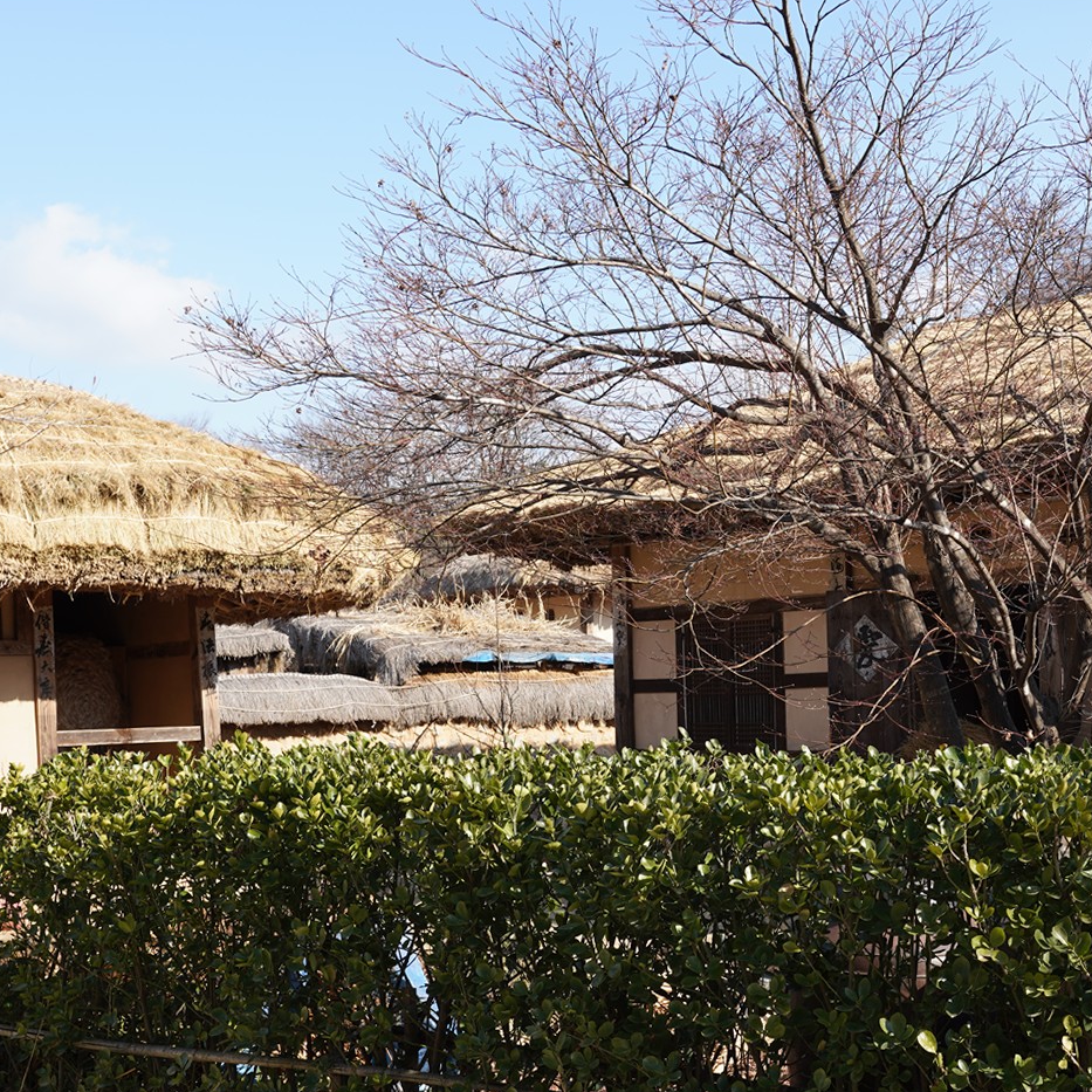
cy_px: 707
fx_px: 1820
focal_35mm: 51
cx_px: 758
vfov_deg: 33.2
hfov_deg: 33.0
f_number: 9
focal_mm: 28
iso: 100
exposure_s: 1/100
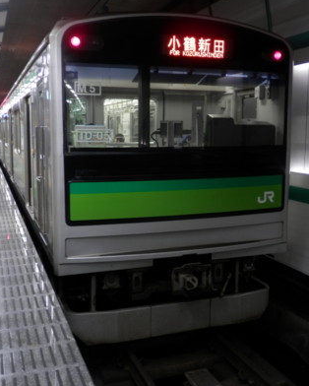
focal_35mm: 37
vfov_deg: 49.0
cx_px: 145
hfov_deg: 40.1
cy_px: 176
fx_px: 423
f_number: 3.4
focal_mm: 6
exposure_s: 1/4
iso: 80
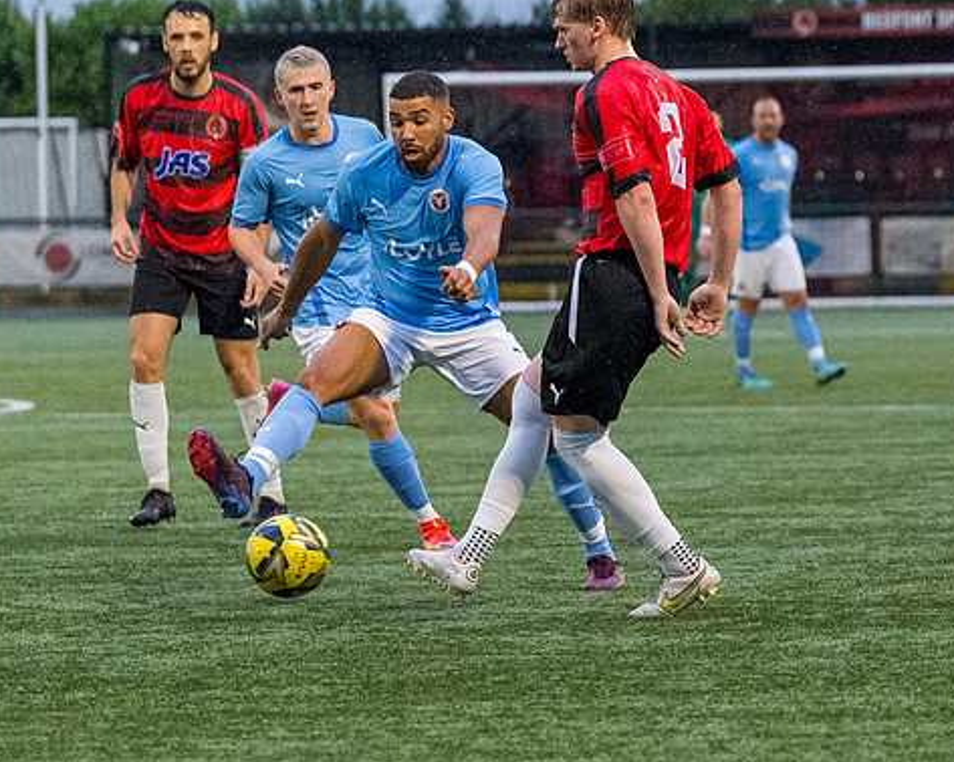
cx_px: 900
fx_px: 9935
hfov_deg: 5.5
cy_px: 704
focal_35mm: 352
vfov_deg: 4.4
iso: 4000
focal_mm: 95
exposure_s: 1/1250
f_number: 2.8
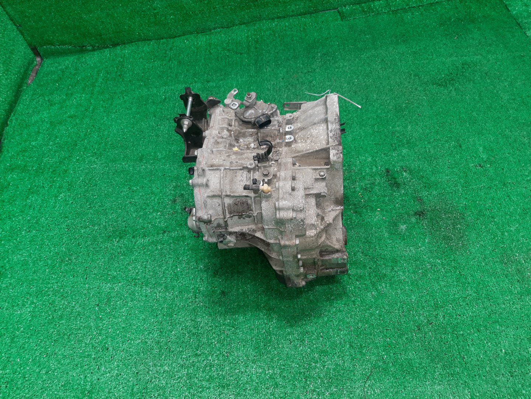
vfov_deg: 53.1
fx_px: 399
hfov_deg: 67.3
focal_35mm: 26
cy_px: 200
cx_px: 266
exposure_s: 1/50
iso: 148
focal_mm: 3.93
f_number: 1.7
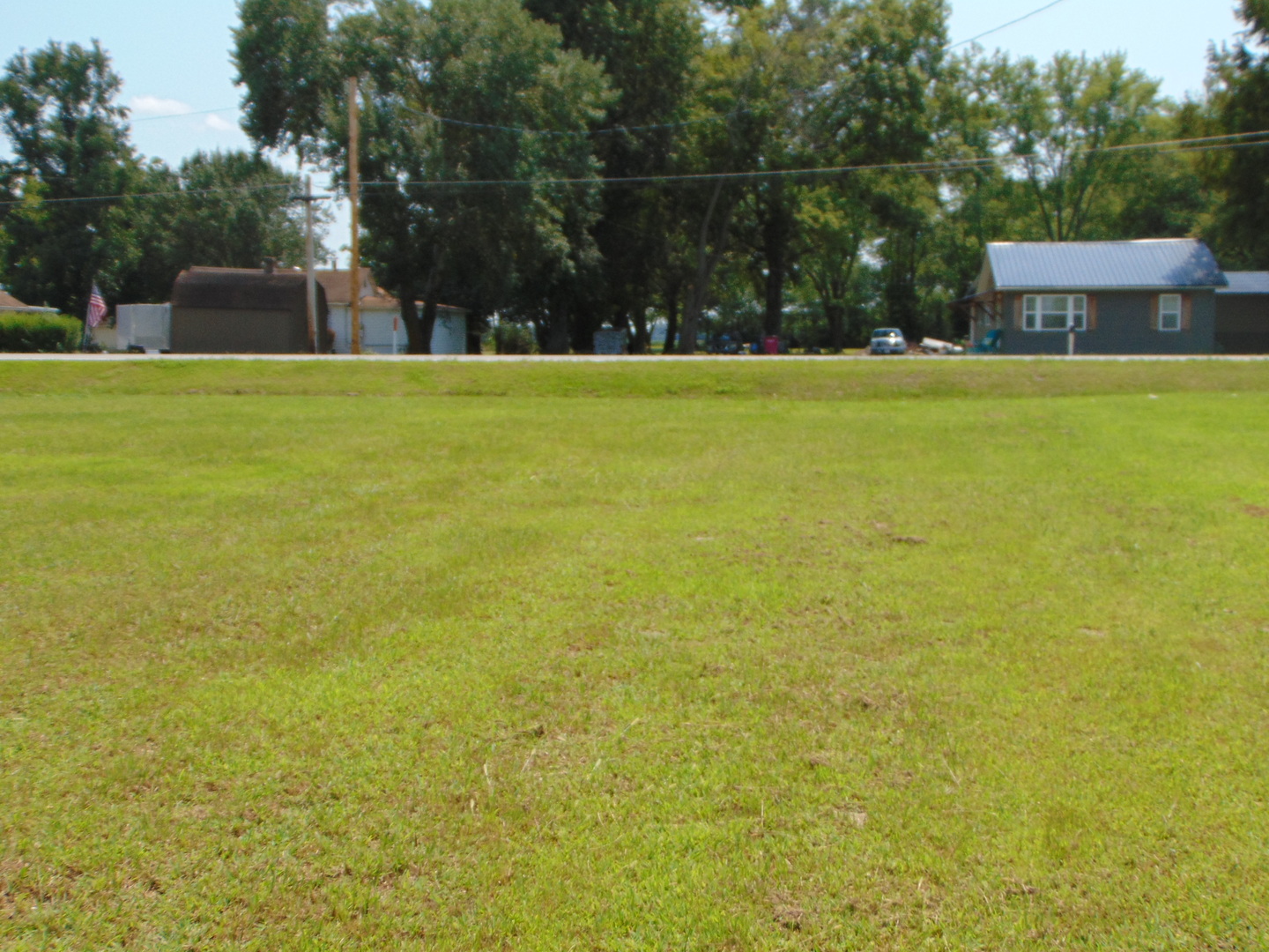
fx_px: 1540
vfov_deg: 34.3
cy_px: 476
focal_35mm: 42
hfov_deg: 44.8
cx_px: 634
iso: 80
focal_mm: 7.6
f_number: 3.3
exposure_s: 1/1000
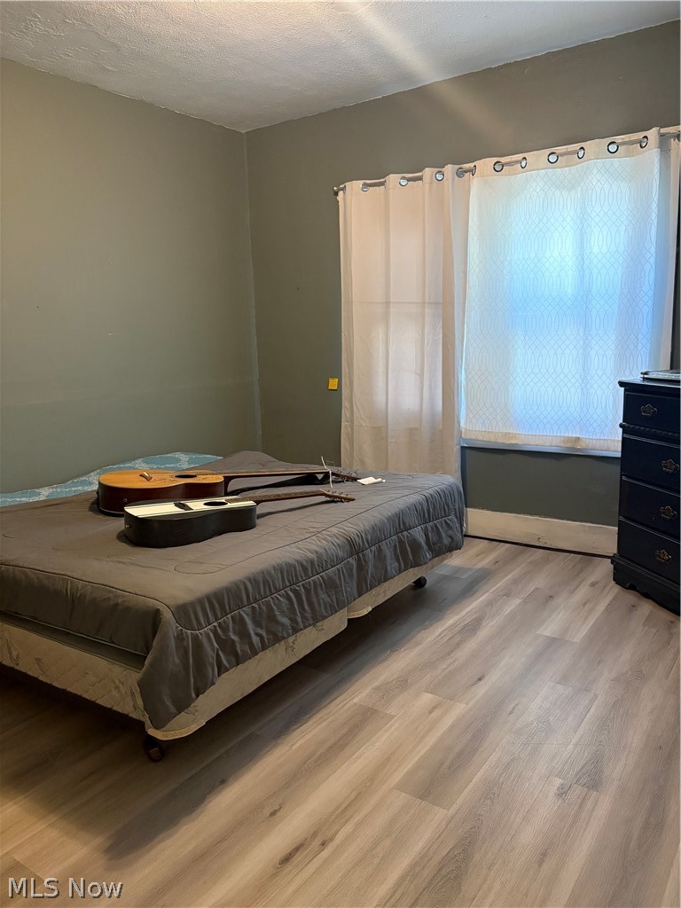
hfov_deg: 53.1
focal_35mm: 26
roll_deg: +1.5
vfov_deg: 67.3
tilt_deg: -9.0
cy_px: 454
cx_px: 340
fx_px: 682
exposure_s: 1/60
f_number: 1.6
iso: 320
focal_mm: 5.96
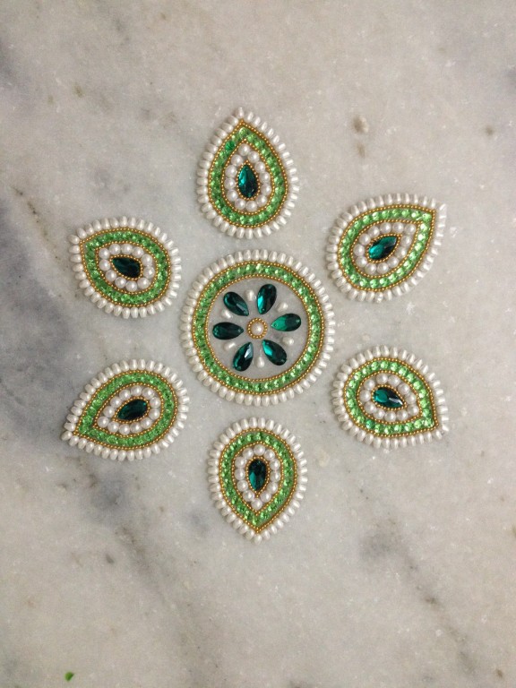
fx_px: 696
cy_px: 344
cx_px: 258
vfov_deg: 52.6
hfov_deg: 40.7
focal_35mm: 35
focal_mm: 4.28
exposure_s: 1/20
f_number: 2.4
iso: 250
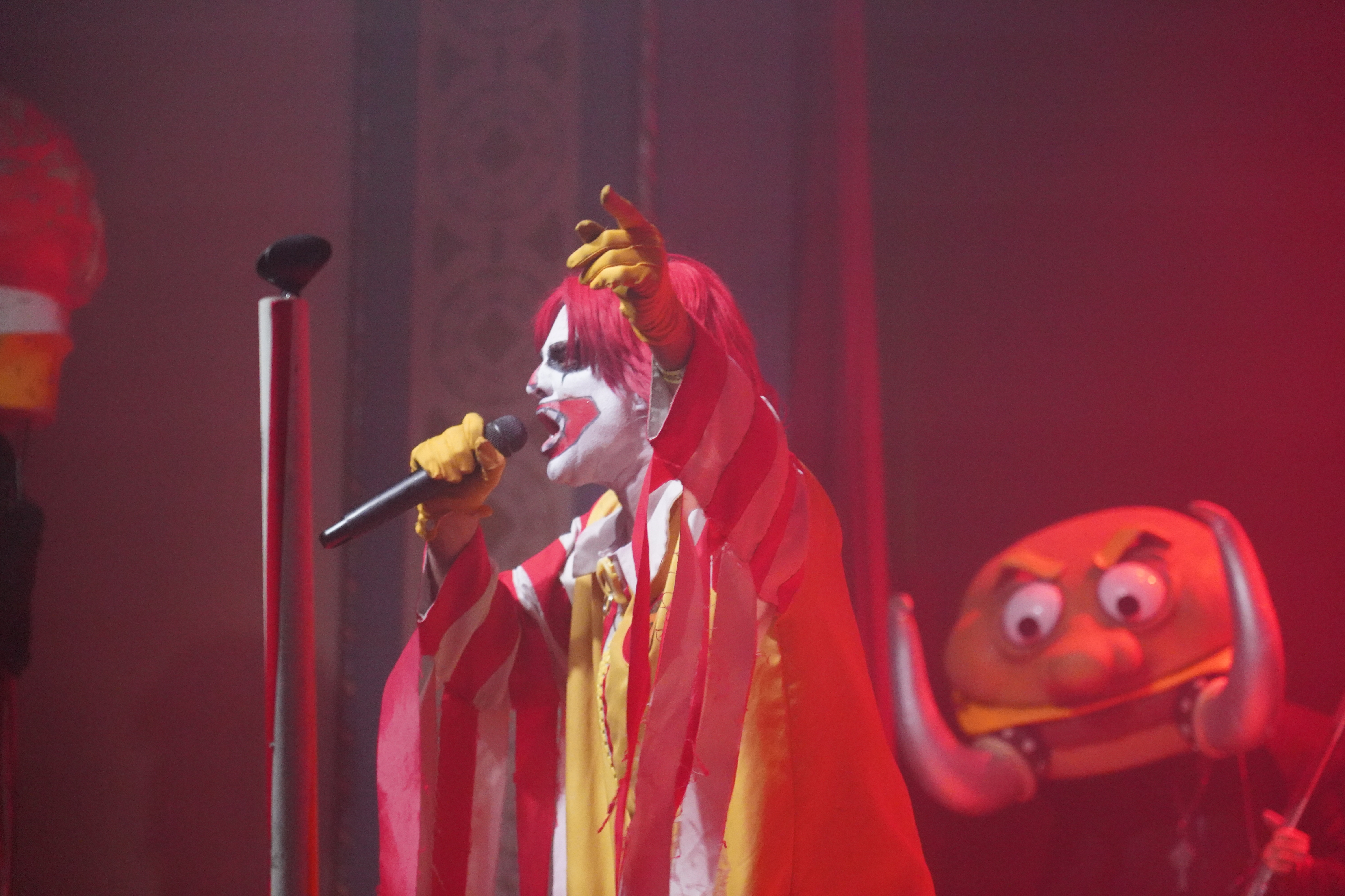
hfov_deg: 19.5
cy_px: 448
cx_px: 672
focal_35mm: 105
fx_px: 3923
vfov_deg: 13.0
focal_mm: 105
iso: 12800
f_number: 4
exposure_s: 1/160
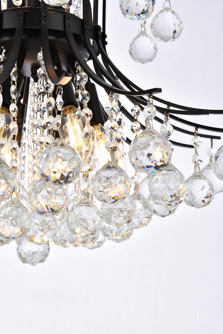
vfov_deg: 28.8
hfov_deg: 19.5
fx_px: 650
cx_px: 112
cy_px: 167
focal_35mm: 70
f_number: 22
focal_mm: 70
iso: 125
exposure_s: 1/30
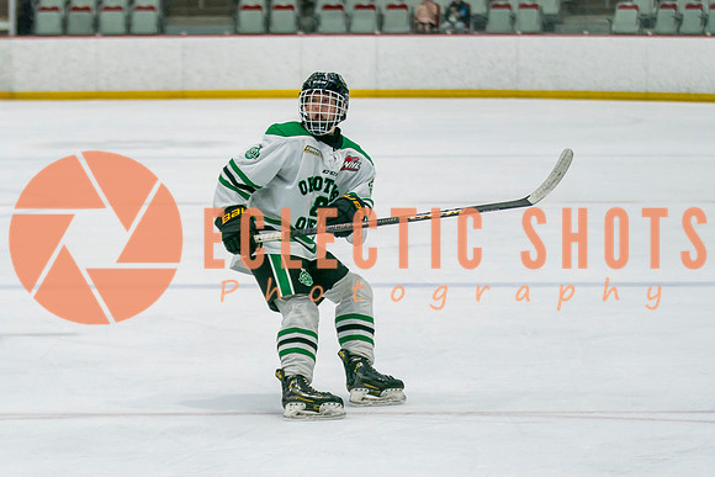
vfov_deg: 7.5
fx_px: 3626
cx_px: 265
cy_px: 311
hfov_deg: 11.3
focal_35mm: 183
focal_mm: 88
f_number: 2.8
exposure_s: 1/640
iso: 500
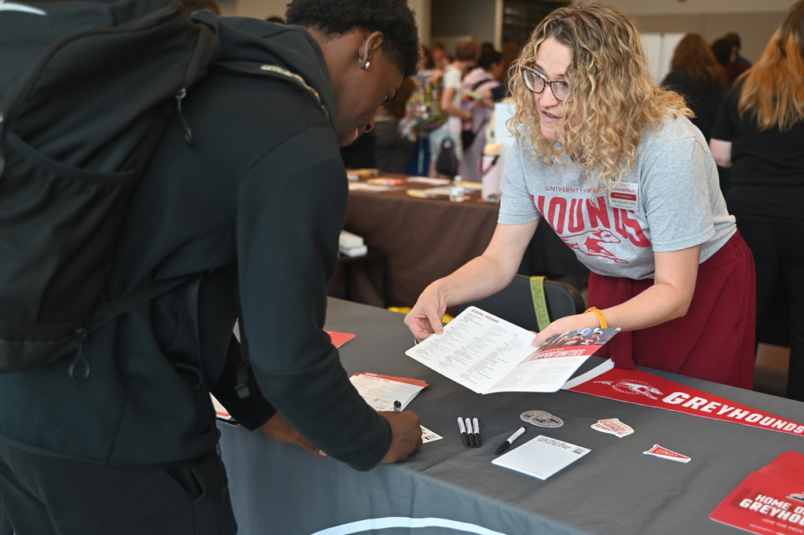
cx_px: 402
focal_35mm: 41
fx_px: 915
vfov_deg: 32.6
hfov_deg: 47.4
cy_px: 268
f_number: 2.8
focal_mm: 41
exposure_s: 1/200
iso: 400
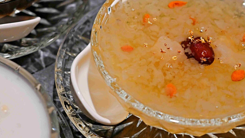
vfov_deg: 9.4
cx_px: 173
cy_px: 55
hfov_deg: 16.6
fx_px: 838
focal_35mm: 129
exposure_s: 1/200
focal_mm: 50
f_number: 2.8
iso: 250
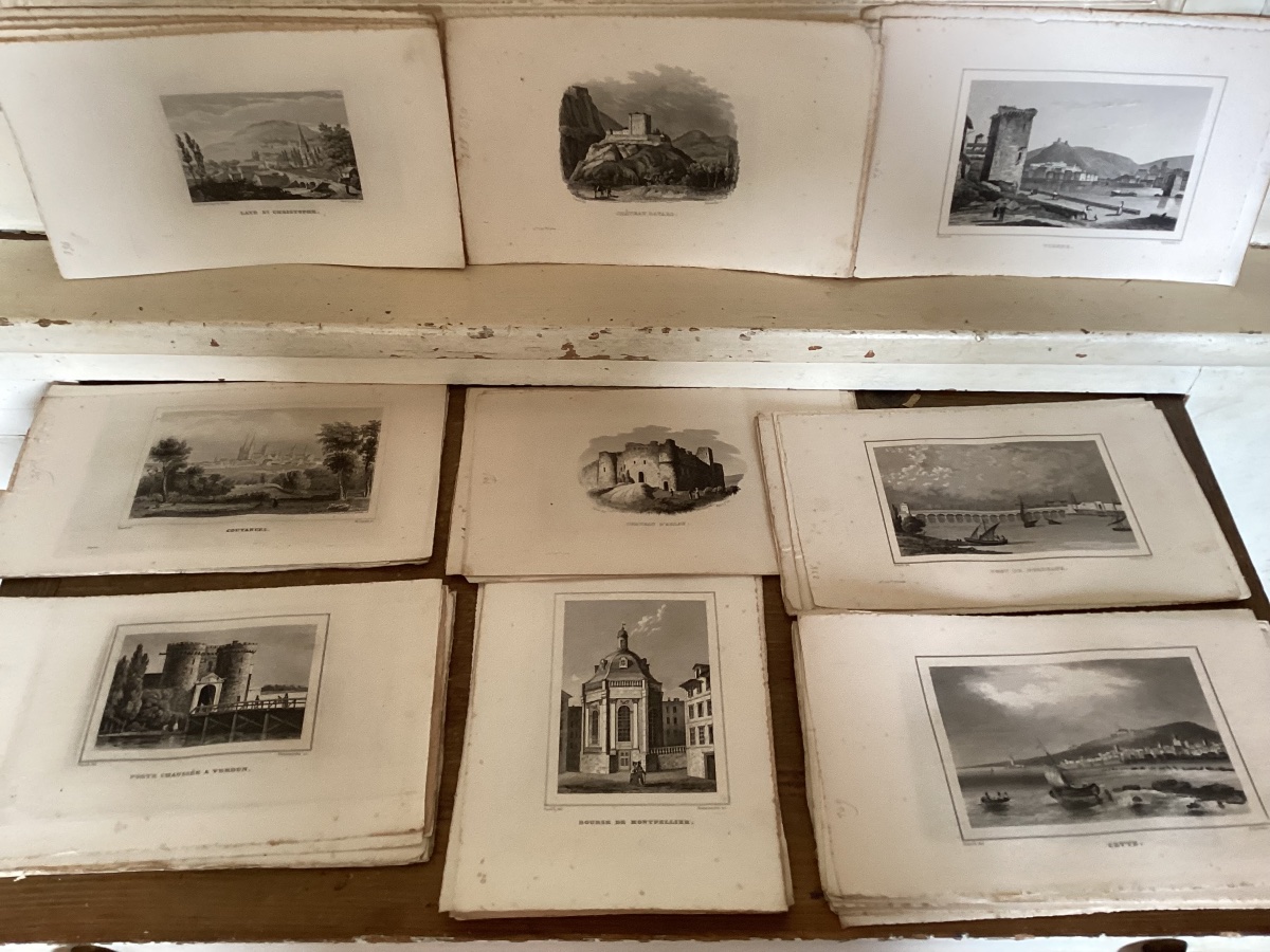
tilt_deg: -49.0
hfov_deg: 58.4
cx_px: 635
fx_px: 1137
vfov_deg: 45.4
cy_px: 476
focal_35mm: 31
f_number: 2.4
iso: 125
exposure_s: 1/50
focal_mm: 3.3
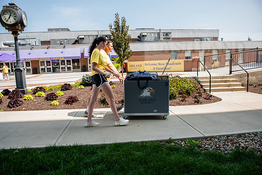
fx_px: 189
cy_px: 88
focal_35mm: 26
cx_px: 131
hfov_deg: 69.4
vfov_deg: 49.6
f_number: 3.5
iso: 160
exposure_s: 1/500
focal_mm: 26
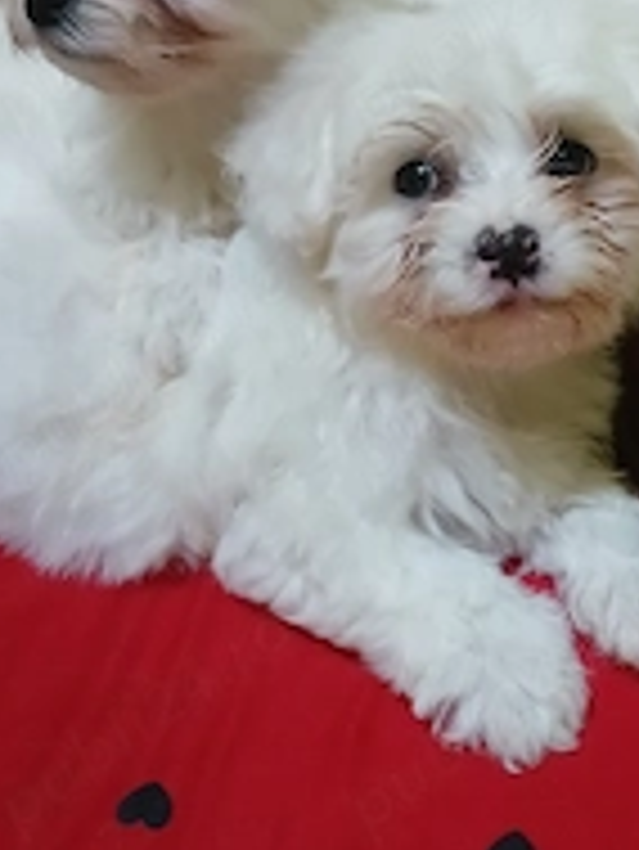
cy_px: 423
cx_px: 585
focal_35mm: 55
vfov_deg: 34.9
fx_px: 1352
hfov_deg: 25.7
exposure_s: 1/25.1
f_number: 1.8
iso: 400
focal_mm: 3.98
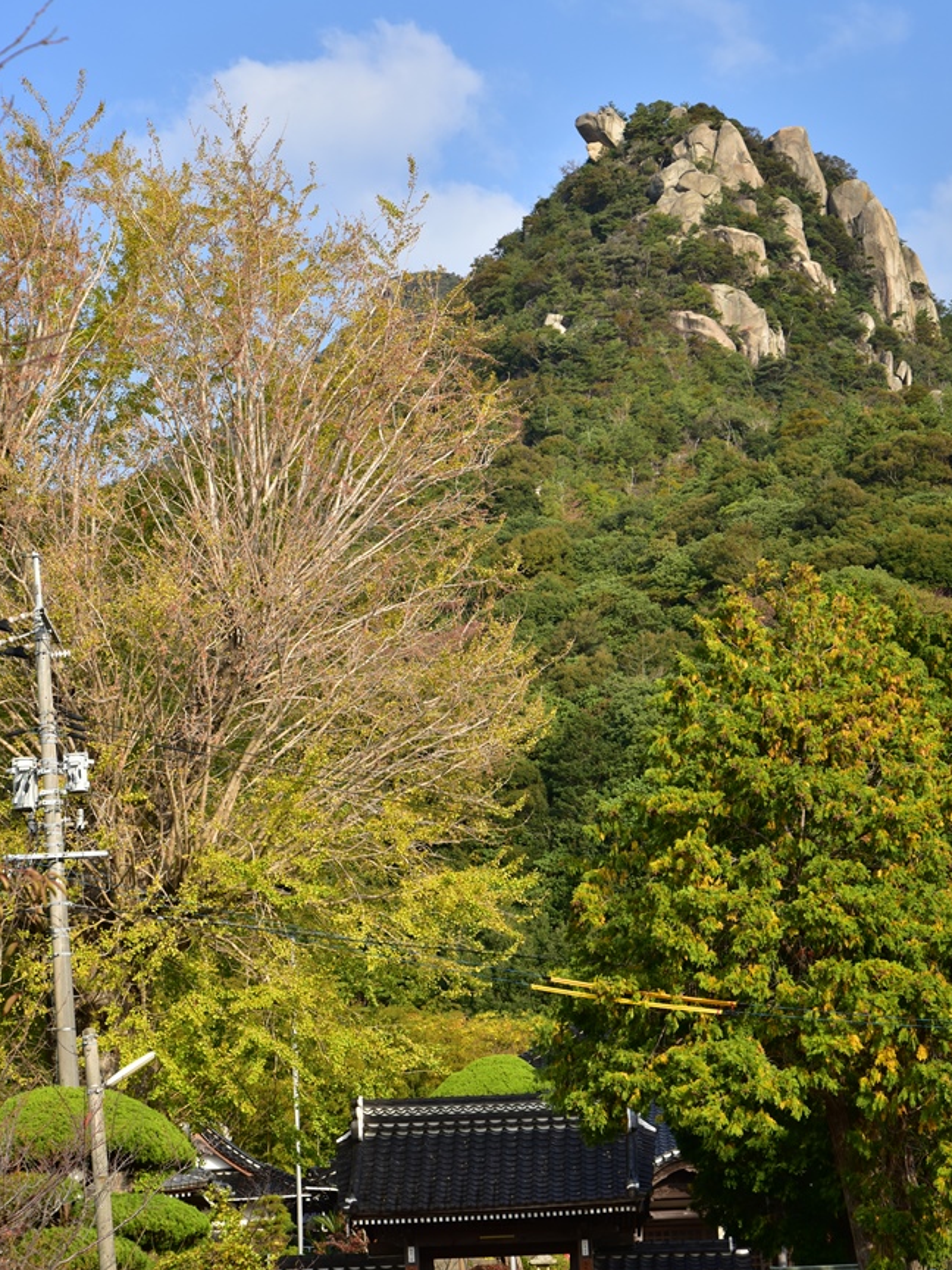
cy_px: 678
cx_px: 484
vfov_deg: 23.8
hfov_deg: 18.0
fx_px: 3009
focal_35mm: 82
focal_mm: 72
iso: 200
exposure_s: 1/640
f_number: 5.6
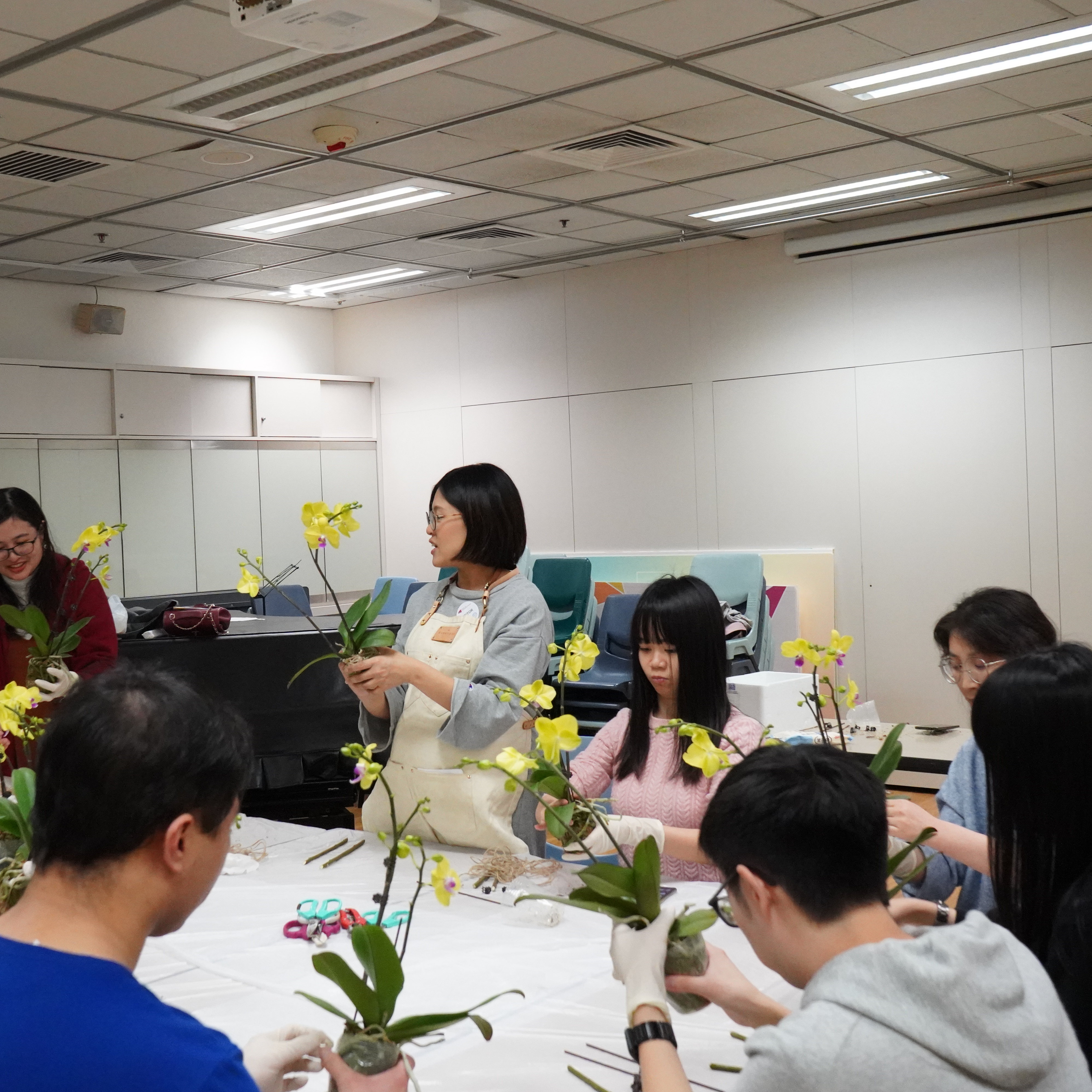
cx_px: 423
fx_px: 1463
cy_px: 547
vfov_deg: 40.9
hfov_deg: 40.7
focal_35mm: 41
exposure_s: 1/250
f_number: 7.1
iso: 12800
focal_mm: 32
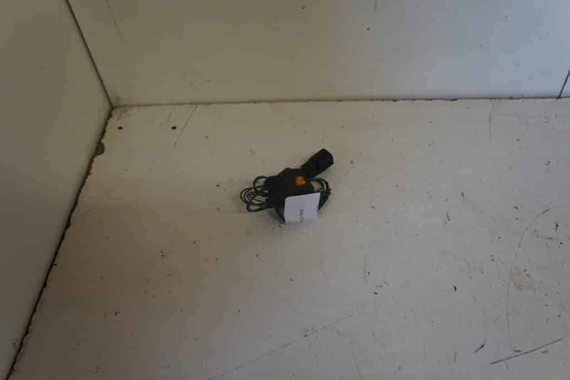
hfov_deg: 59.5
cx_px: 285
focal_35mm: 32
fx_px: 499
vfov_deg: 41.7
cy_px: 190
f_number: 4
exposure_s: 1/60
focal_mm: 21
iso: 400
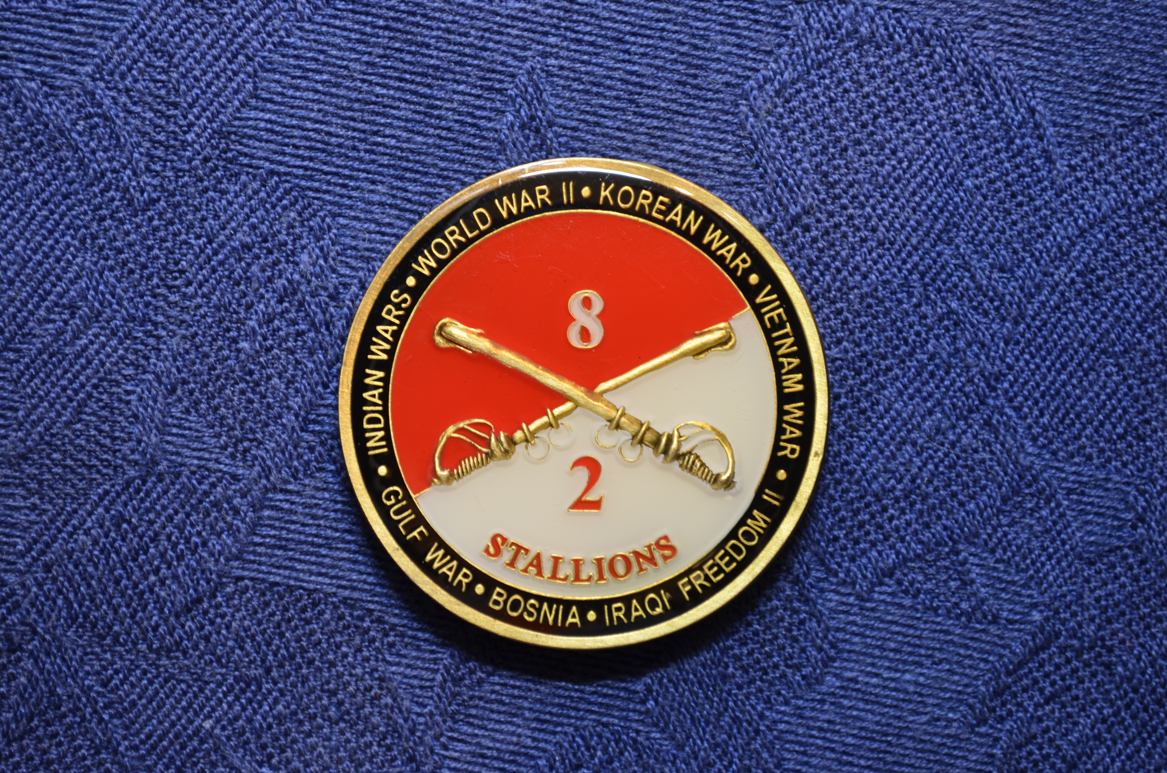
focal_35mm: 82
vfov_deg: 16.5
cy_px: 386
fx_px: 2669
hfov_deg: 24.7
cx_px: 584
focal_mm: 55
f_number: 8
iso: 160
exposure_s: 1.3
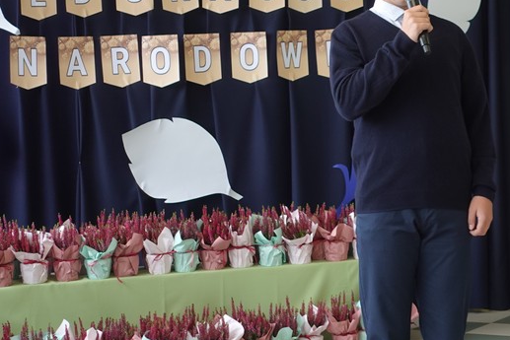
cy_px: 175
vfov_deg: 12.8
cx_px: 458
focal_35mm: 107
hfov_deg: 18.8
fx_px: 1516
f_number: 2.8
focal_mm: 20.33
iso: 250
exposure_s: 1/60
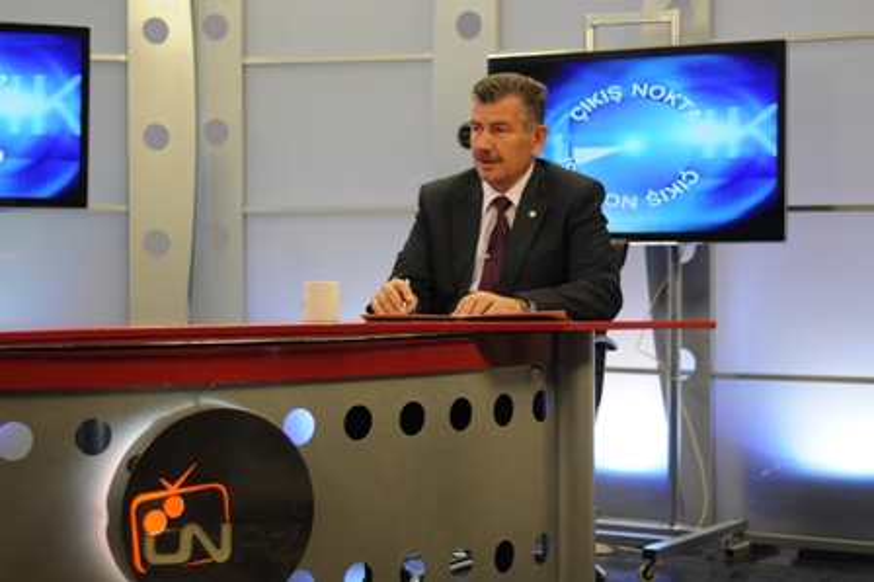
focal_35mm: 75
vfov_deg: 18.2
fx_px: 1819
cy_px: 291
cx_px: 437
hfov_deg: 27.0
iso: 400
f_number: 1.8
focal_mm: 50
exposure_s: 1/400
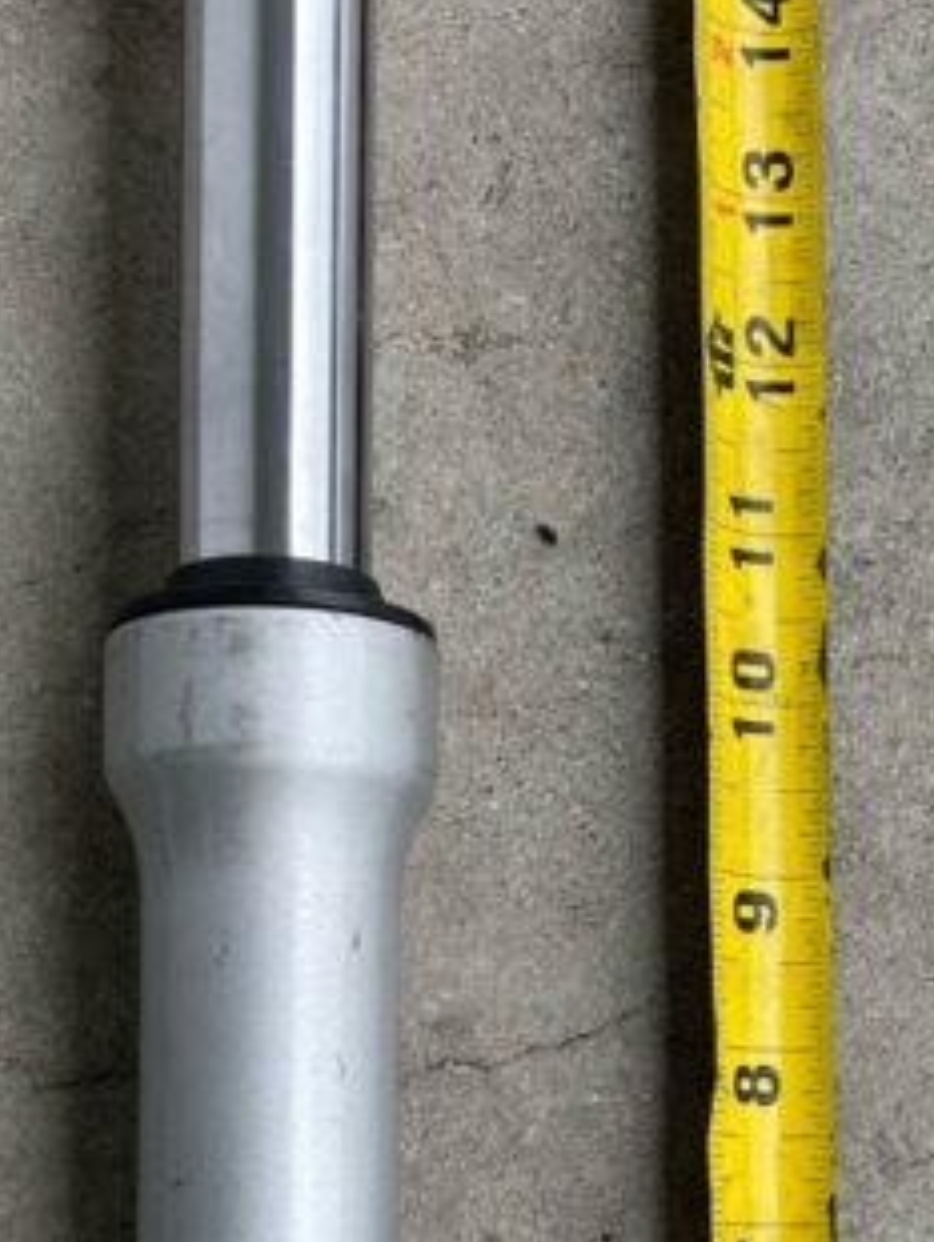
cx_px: 481
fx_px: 2407
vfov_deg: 27.9
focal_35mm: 67
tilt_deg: -84.8
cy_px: 1122
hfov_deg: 22.0
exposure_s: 1/1020
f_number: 1.6
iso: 32
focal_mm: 5.1
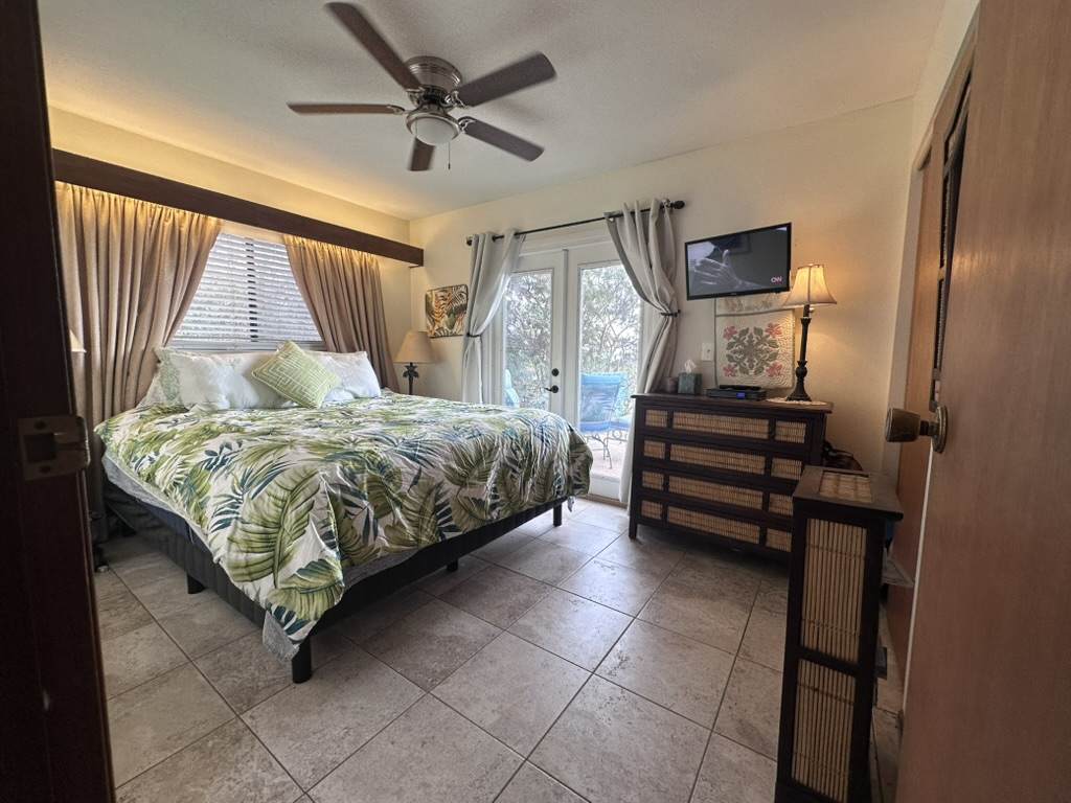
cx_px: 536
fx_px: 433
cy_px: 402
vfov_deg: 85.7
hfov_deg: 102.1
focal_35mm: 14
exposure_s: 1/120
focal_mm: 2.22
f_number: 2.2
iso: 100
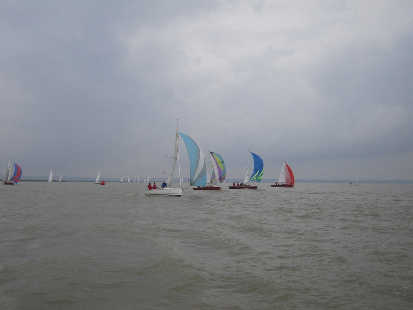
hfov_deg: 45.8
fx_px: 489
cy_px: 155
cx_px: 206
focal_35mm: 41
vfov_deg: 35.1
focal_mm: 7.3
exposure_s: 1/640
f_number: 3.2
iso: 100
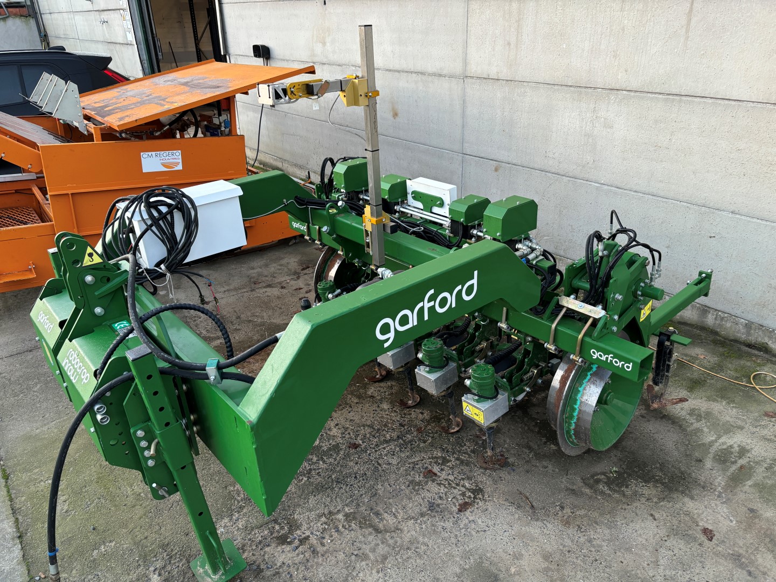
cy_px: 291
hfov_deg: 67.3
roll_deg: +2.3
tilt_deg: -22.8
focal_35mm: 26
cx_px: 388
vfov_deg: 53.1
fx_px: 583
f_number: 1.6
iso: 125
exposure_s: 1/66
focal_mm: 5.96
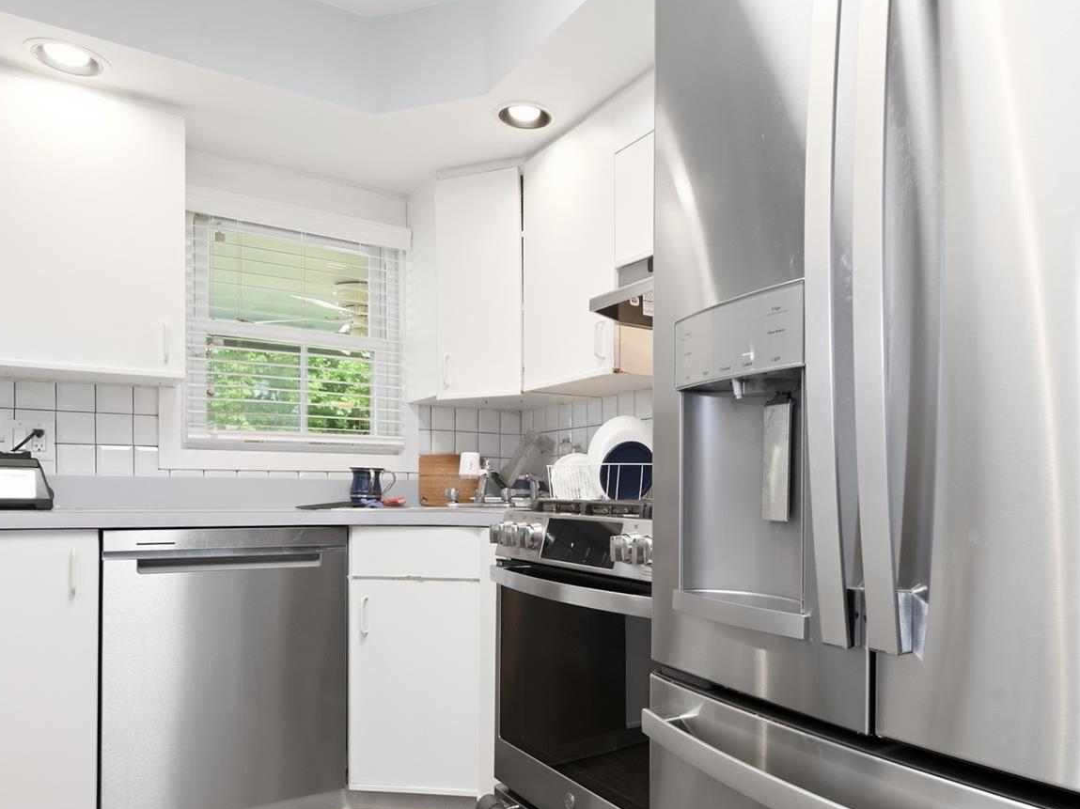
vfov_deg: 54.8
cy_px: 482
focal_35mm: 25
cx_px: 624
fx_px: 775
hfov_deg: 69.3
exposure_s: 1/2
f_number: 11
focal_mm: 14.5
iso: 100
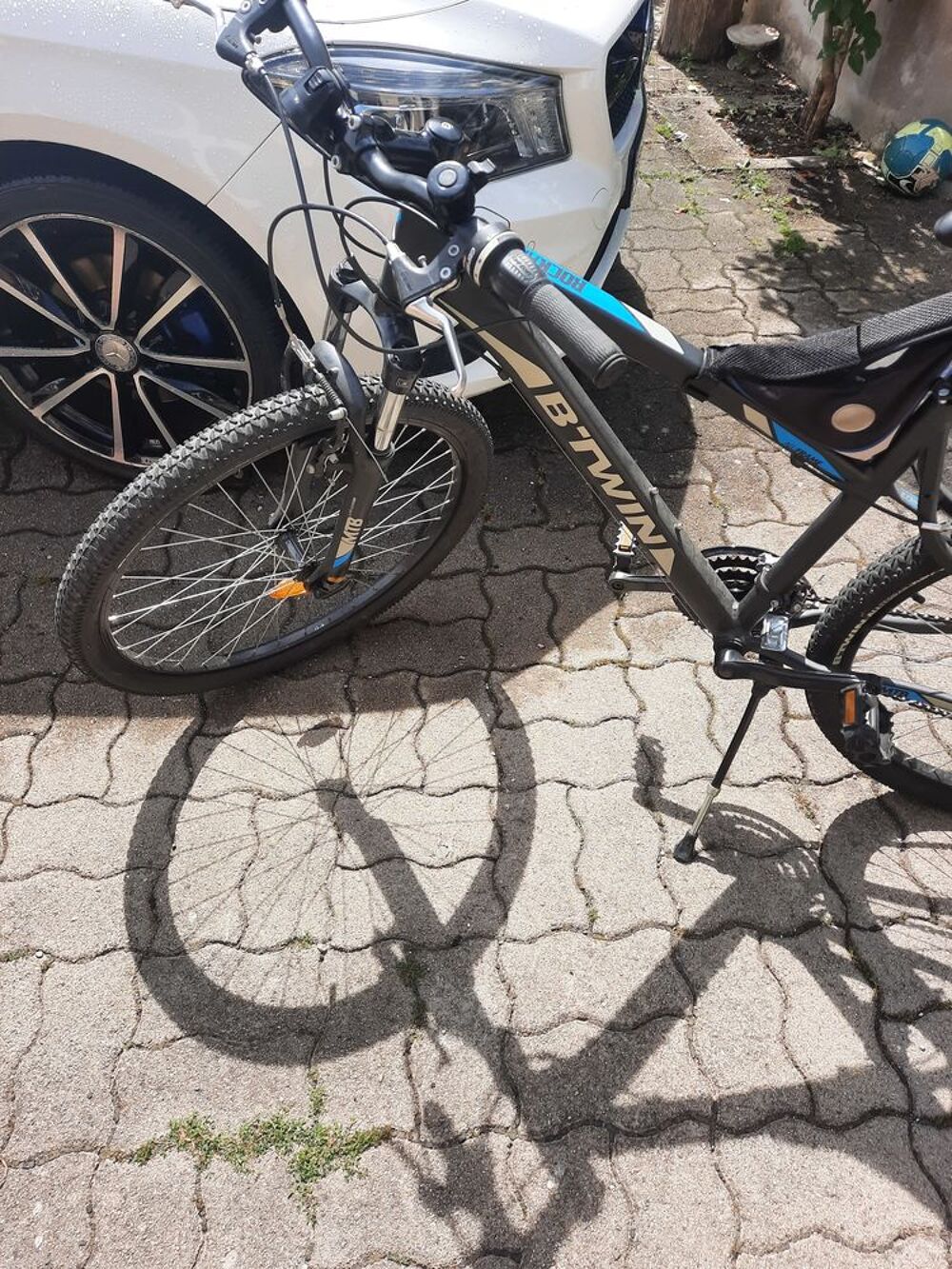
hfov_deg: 54.9
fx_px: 917
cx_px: 476
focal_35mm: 25
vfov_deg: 69.4
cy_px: 634
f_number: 2
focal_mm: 4.6
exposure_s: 1/494
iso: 32
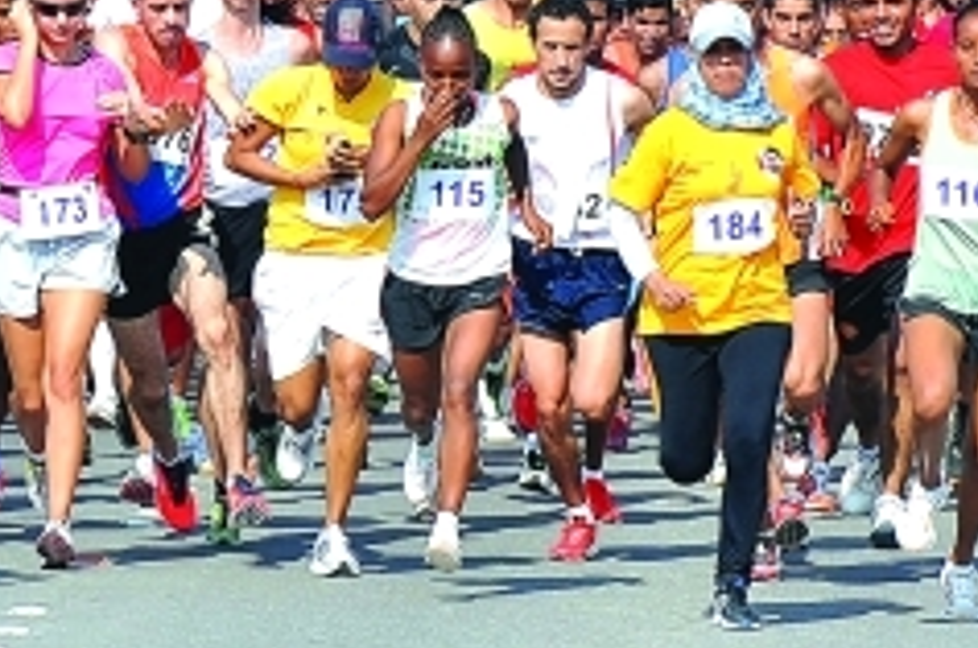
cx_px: 91
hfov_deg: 6.1
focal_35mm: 338
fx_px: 9164
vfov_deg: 4.0
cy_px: 60
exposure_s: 1/2500
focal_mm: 125
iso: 400
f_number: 5.6
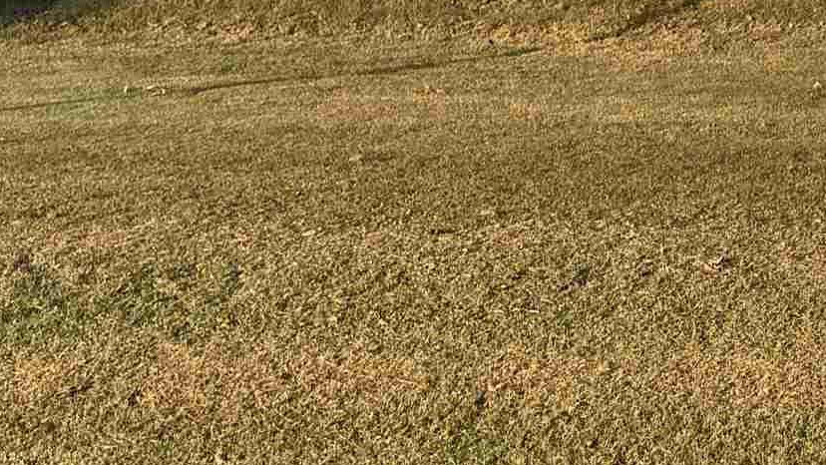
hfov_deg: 21.3
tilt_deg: +0.9
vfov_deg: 12.2
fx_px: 2125
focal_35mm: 97
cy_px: -104
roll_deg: +0.6
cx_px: 812
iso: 80
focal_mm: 6.76
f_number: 1.78
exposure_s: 1/1493
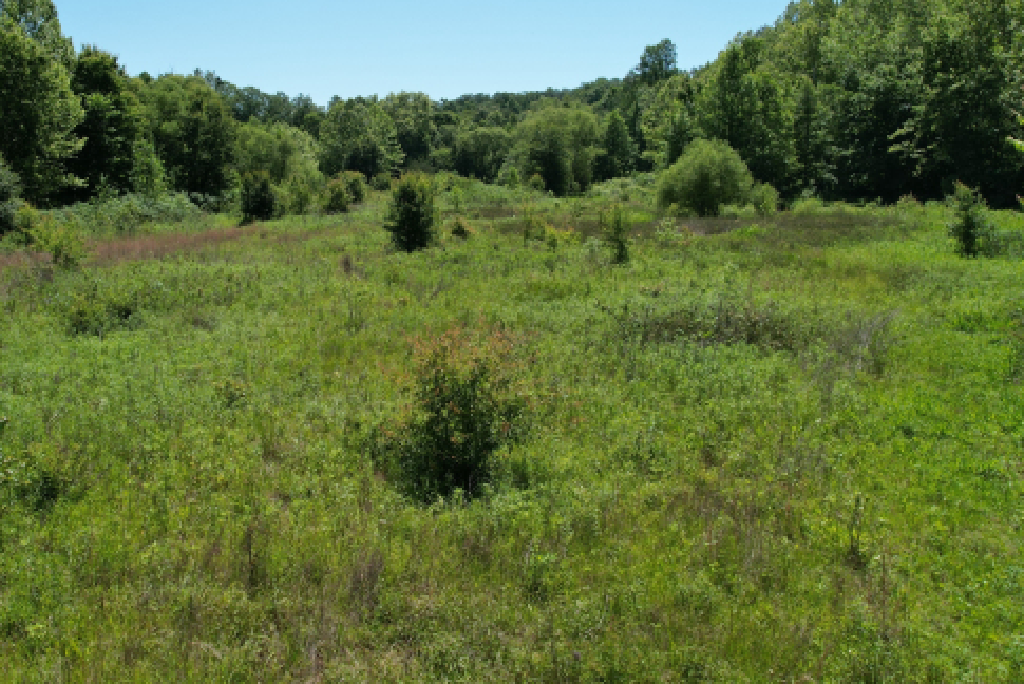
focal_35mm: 34
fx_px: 968
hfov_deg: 55.3
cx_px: 403
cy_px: 247
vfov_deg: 38.6
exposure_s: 1/1600
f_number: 2.8
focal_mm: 8.38
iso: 100
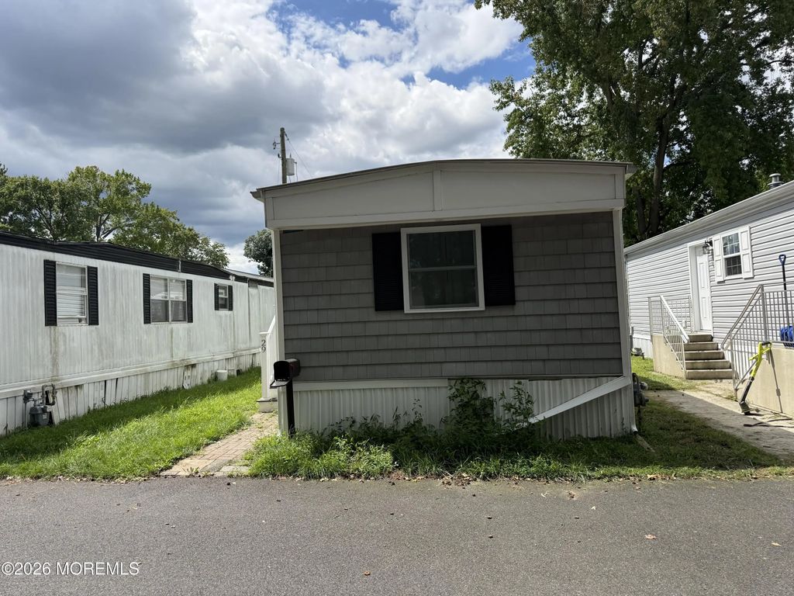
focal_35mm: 24
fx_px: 550
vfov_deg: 56.8
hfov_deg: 71.6
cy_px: 298
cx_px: 397
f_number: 1.78
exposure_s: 1/4975
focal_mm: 6.76
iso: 100
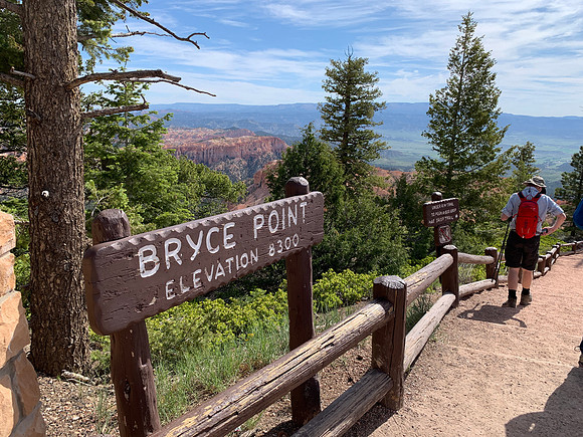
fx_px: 438
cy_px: 218
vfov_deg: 53.1
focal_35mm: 26
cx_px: 292
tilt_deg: -13.9
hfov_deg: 67.3
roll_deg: -0.8
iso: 25
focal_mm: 4.25
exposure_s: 1/2075
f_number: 1.8
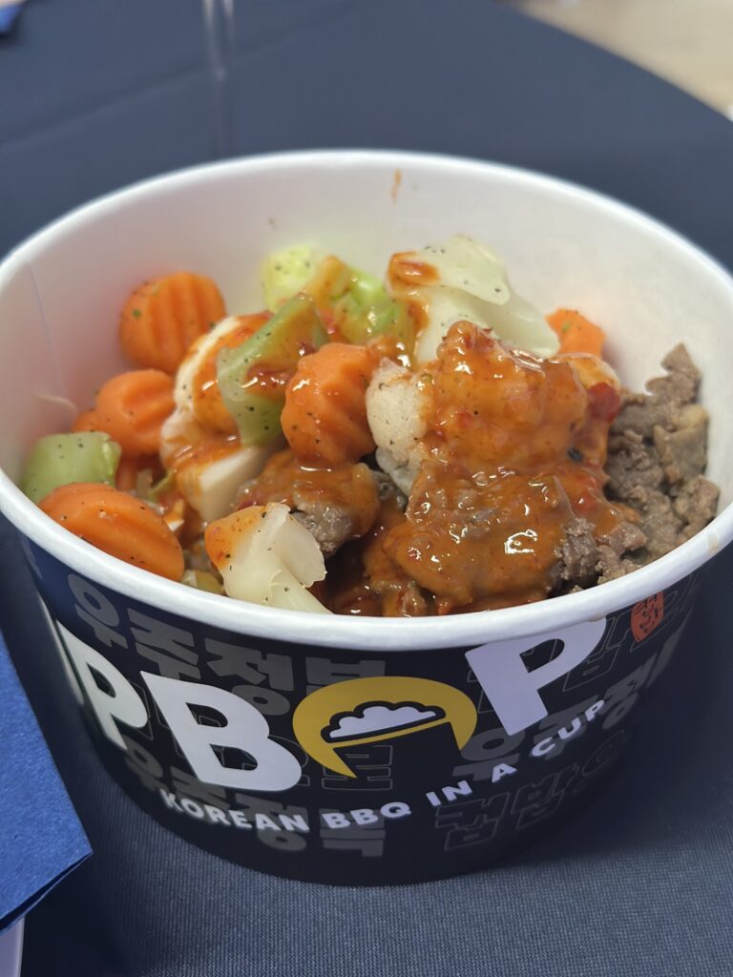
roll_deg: -2.7
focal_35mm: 48
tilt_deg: -39.4
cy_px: 488
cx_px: 366
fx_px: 1355
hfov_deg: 30.3
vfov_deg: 39.7
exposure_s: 1/45
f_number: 1.78
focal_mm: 6.86
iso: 400
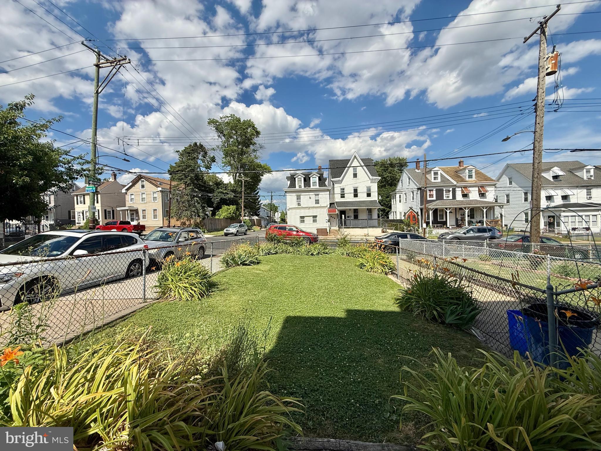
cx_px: 300
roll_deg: +1.9
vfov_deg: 85.7
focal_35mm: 14
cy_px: 226
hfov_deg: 102.1
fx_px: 243
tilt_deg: -0.4
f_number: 2.2
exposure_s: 1/2841
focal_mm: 2.22
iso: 50
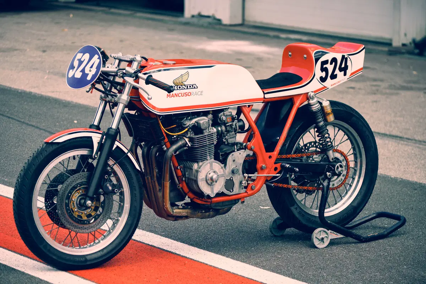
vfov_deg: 9.1
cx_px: 213
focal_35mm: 150
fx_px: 1775
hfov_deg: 13.7
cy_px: 142
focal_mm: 99.8
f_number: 4
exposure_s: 1/640
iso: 200
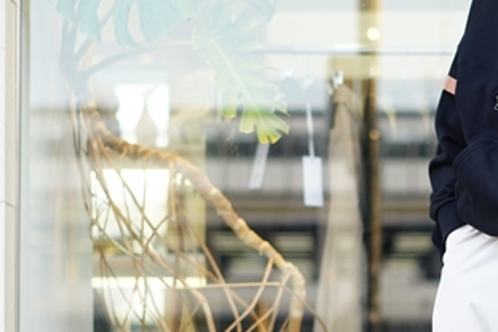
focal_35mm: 141
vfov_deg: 9.6
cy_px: 346
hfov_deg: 14.4
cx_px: 482
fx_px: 1950
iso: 100
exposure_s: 1/100
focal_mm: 55
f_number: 2
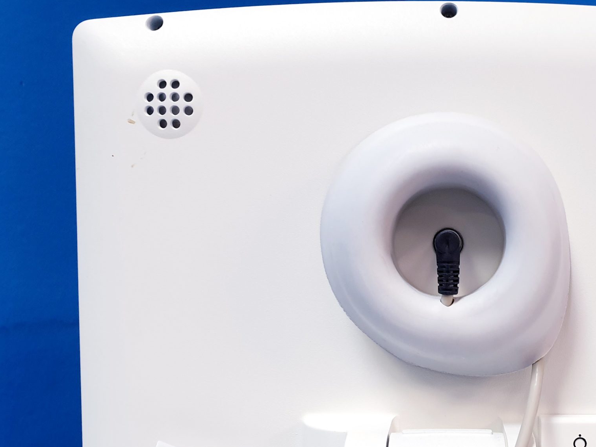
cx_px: 453
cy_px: 320
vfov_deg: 32.4
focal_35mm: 44
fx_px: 758
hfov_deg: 41.6
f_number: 2.4
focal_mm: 4.3
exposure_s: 1/50
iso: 125
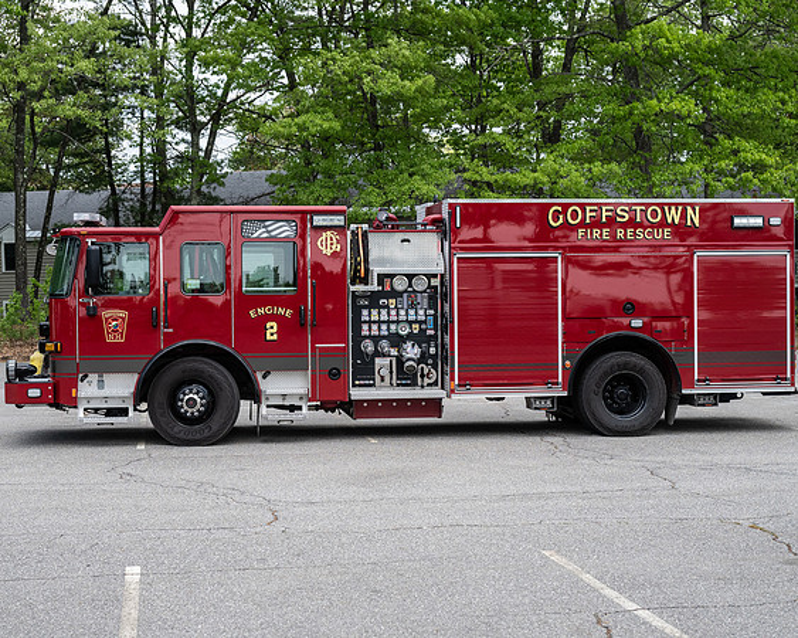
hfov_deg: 31.6
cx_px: 387
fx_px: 1408
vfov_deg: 25.5
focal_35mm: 60
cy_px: 319
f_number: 5
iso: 1000
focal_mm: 52
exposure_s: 1/2500
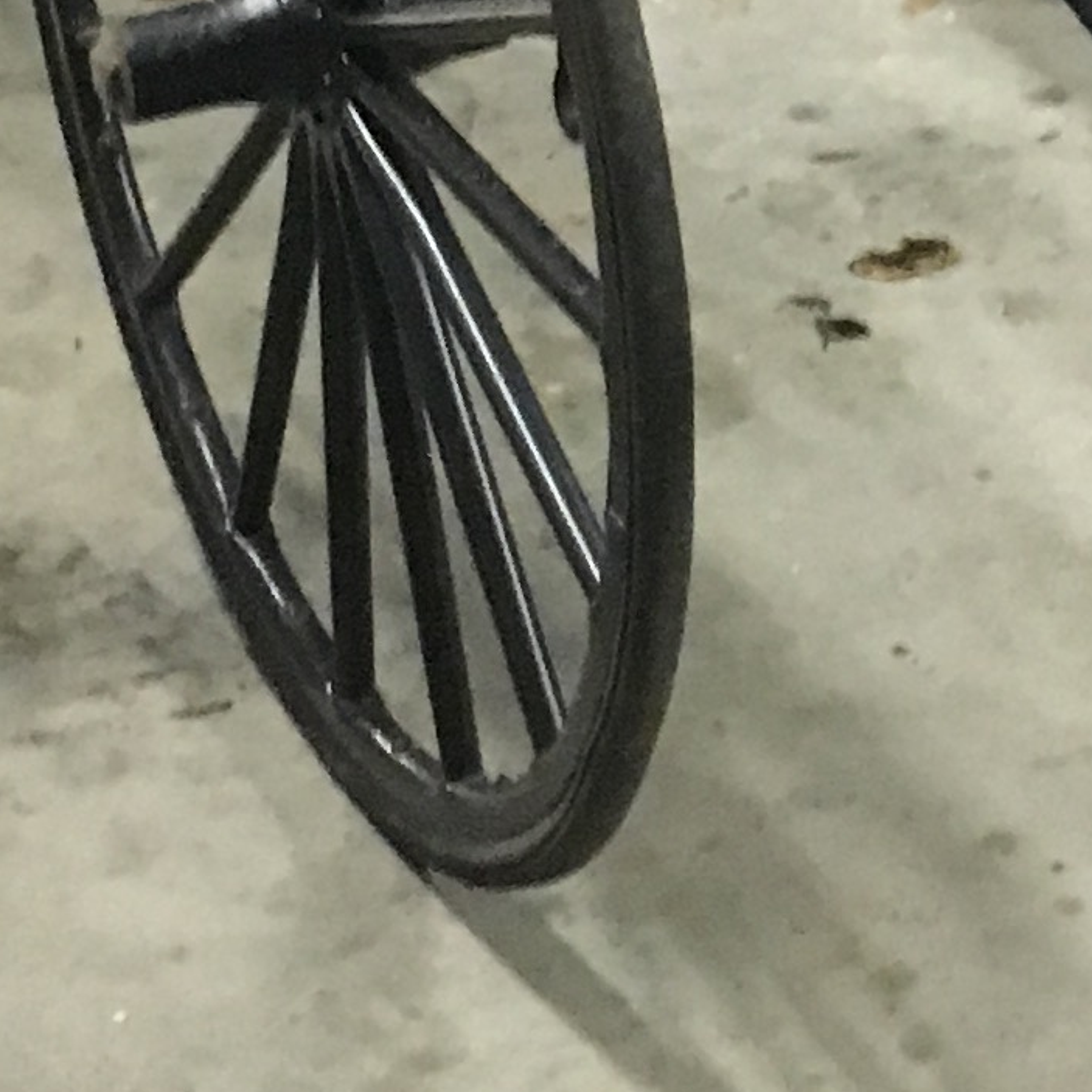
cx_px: 1302
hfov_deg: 11.6
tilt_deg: -20.8
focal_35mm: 147
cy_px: -304
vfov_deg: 11.6
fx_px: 5246
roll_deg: -1.9
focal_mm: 4.15
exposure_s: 1/15
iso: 400
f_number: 2.2
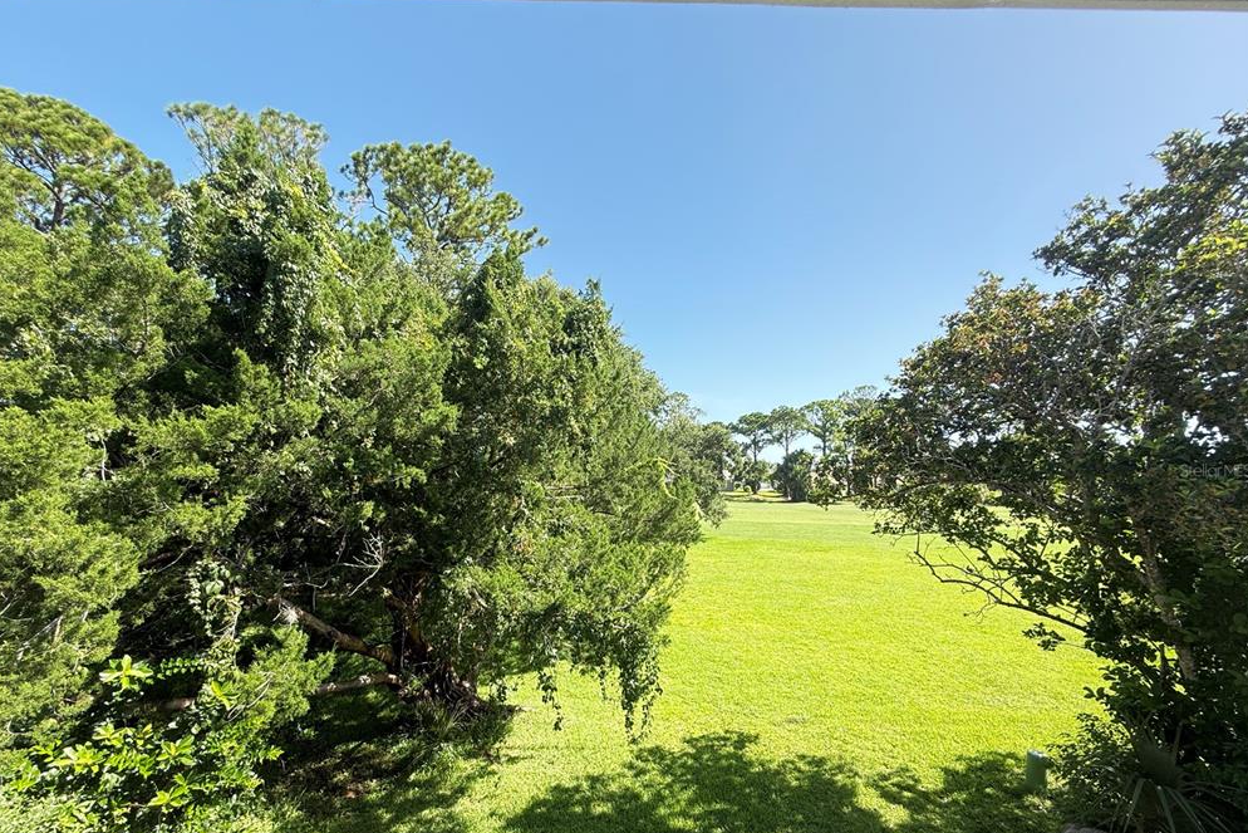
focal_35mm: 15
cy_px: 470
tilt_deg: +0.5
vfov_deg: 77.0
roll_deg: -1.4
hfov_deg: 100.4
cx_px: 613
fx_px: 520
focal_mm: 2.22
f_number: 2.2
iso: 50
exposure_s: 1/217
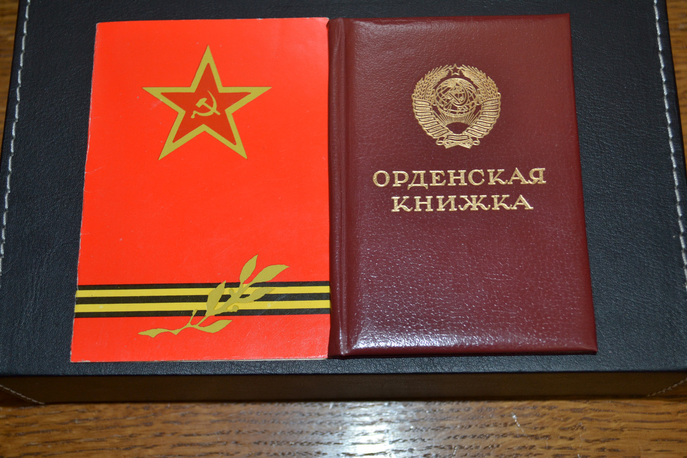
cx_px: 344
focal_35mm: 51
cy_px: 229
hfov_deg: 38.9
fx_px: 973
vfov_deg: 26.5
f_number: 5
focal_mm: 34
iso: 280
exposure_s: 1/30
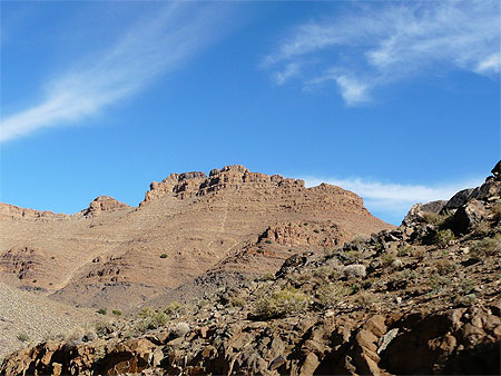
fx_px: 594
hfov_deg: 45.8
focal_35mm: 41
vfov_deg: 35.2
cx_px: 250
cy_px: 188
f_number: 5.6
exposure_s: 1/400
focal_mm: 5.3
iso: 100
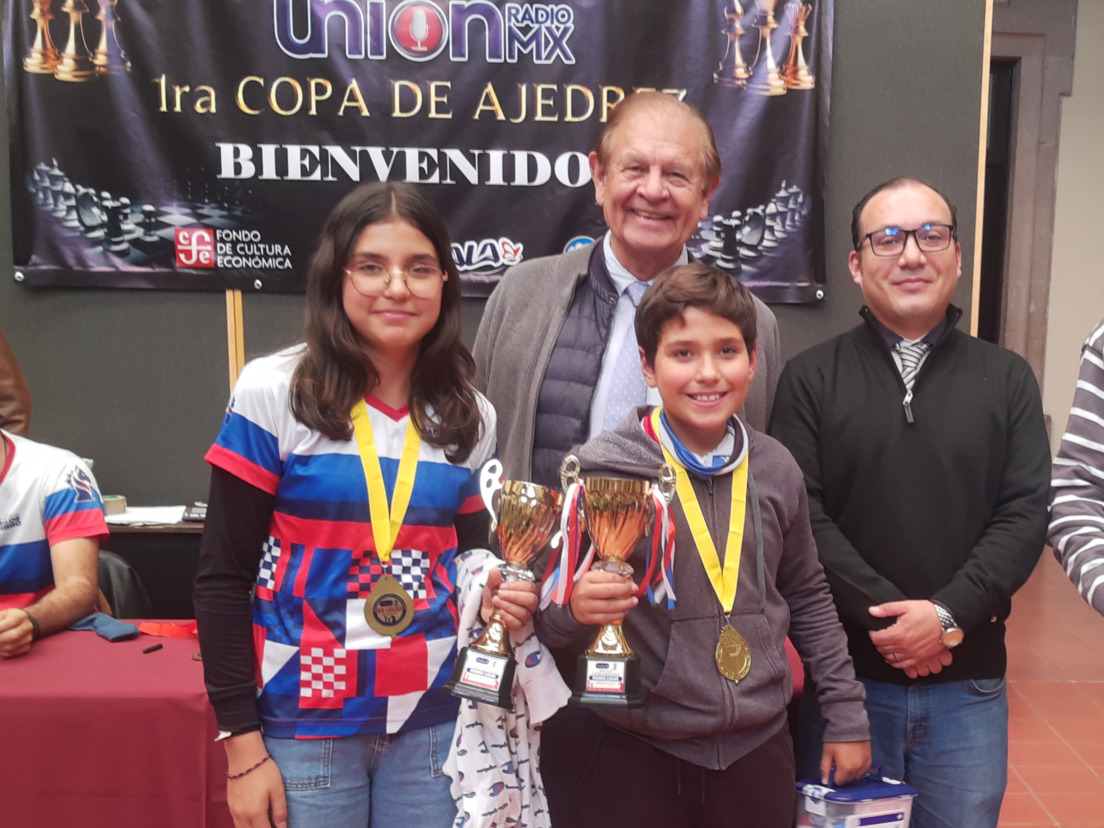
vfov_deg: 32.7
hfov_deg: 42.3
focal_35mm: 44
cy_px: 534
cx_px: 742
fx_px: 1403
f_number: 1.7
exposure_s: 1/50
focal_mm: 4.75
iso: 50
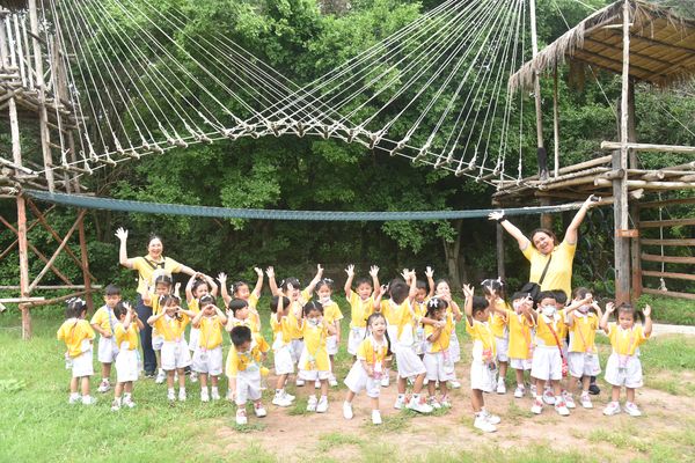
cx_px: 348
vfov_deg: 43.6
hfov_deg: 61.9
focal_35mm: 30
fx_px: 579
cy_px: 232
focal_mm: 30
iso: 1000
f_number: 4
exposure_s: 1/800
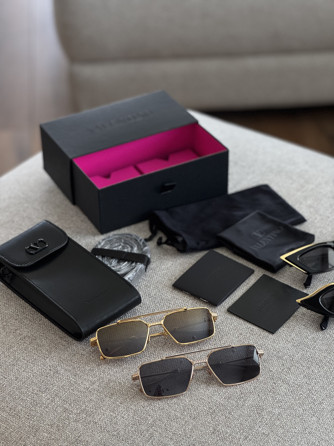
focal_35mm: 77
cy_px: 223
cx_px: 167
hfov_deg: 19.1
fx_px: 991
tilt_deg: -34.6
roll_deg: +0.3
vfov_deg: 25.3
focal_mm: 9
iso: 160
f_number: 2.8
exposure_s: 1/60
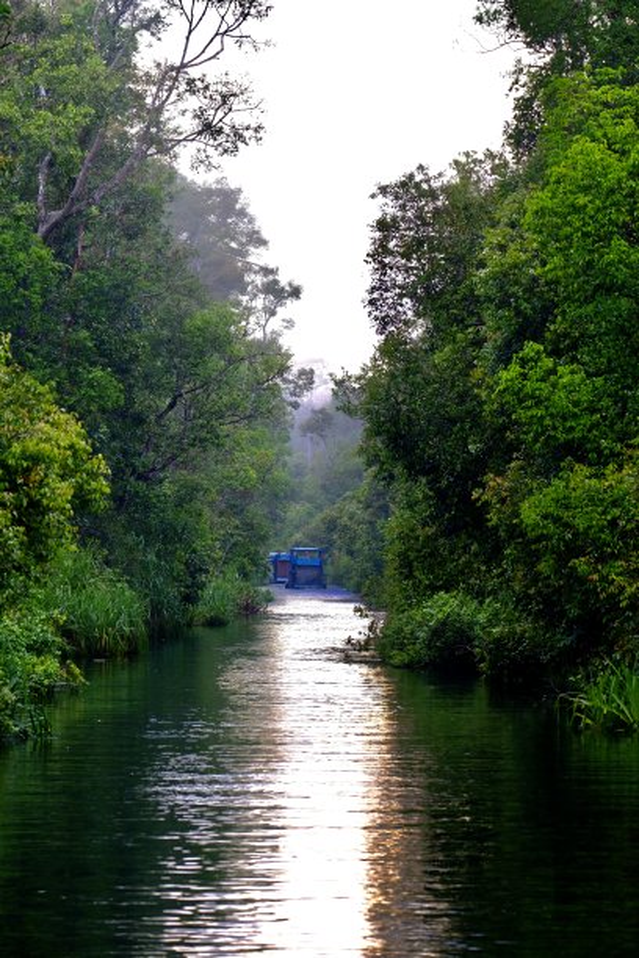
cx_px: 320
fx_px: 3993
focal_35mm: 150
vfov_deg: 13.7
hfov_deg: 9.1
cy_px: 479
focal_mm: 100
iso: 1000
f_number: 5
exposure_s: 1/80
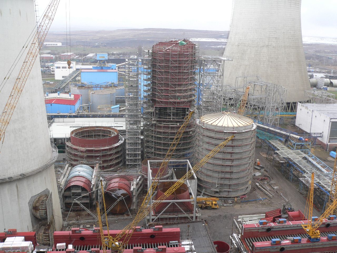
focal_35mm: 36
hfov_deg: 51.4
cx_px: 168
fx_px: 350
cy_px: 126
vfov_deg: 39.7
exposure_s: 1/80
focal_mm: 6
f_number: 4
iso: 80
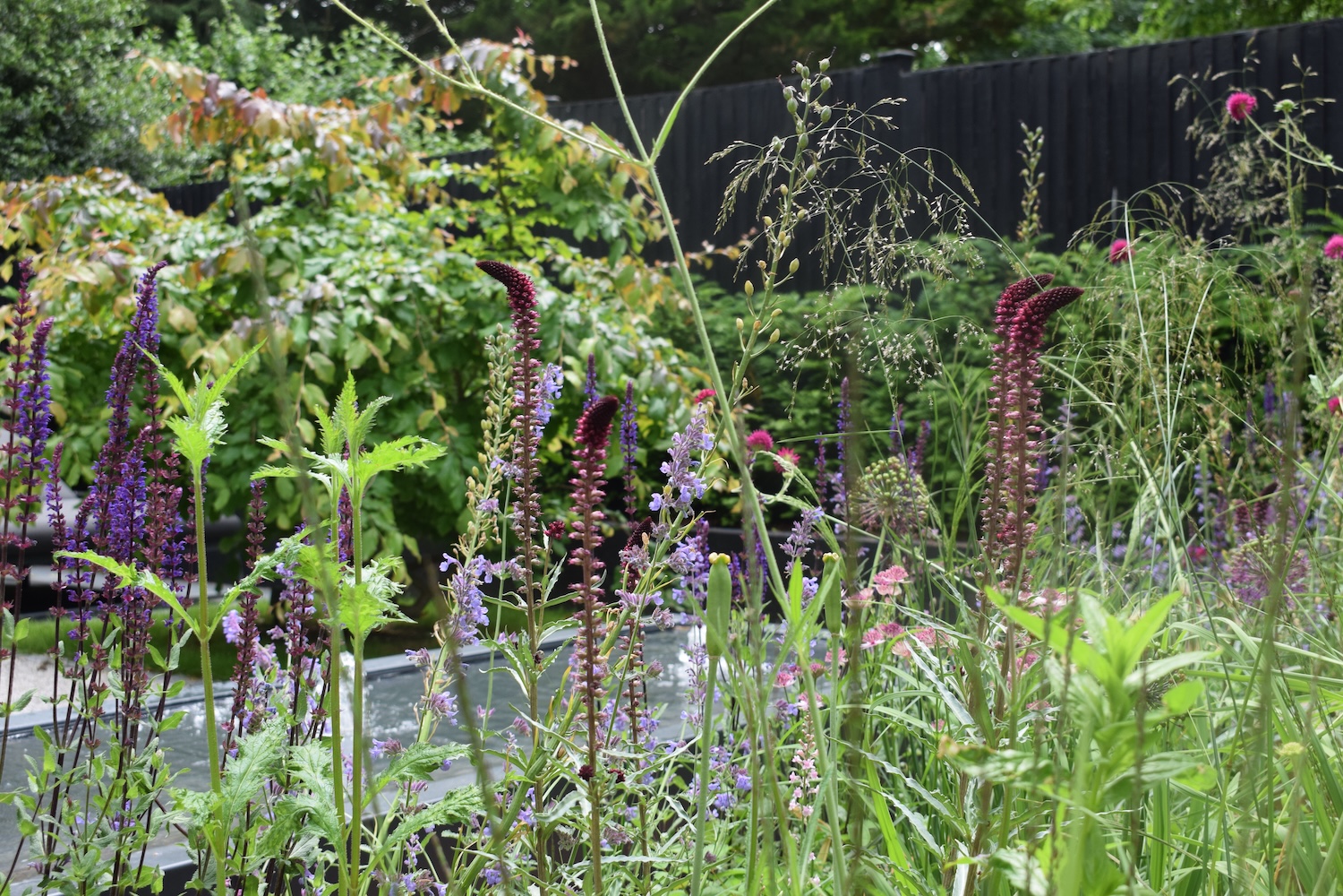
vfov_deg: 28.1
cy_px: 448
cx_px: 672
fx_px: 1791
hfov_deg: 41.1
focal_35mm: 48
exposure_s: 1/200
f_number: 7.1
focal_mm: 32
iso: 400
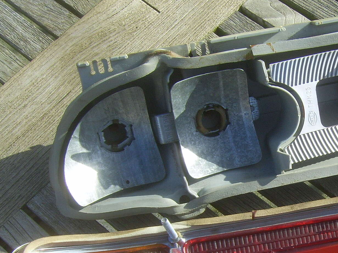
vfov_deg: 18.3
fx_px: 781
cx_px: 290
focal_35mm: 80
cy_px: 180
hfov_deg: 23.9
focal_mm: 7.8
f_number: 6.4
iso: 50
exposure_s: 1/200
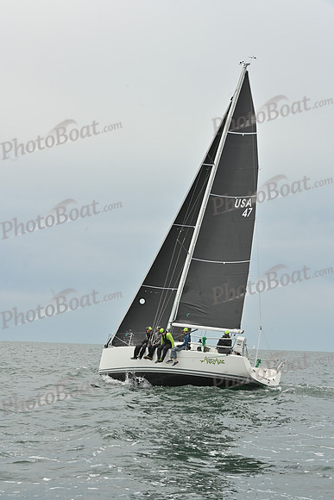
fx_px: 974
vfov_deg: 28.8
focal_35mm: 70
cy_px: 250
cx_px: 167
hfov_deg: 19.5
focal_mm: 70
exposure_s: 1/800
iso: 320
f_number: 9
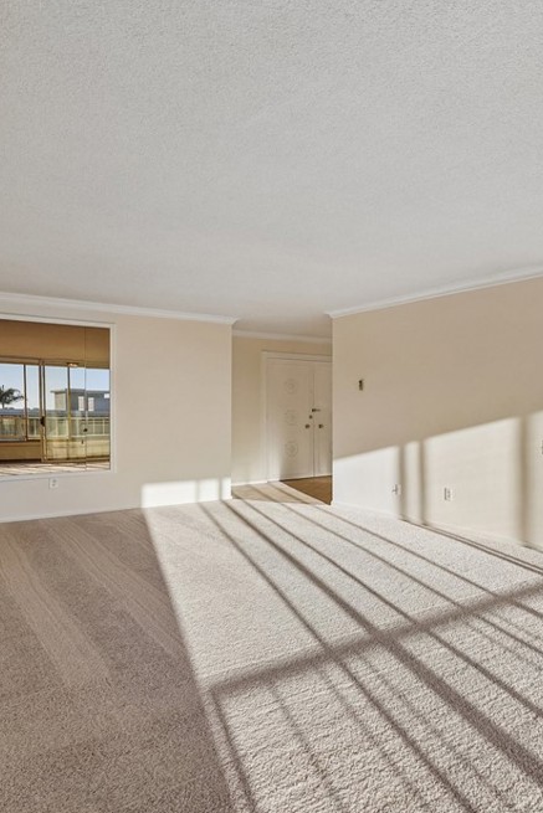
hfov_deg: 47.6
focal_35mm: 25
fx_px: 565
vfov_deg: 71.5
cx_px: 456
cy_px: 410
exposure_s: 1/800
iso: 400
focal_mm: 16
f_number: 8
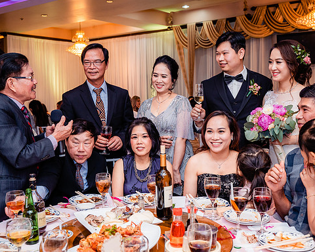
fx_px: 392
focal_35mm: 42
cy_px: 126
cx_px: 147
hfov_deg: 43.8
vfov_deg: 35.7
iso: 1600
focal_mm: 37
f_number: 4.5
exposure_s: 1/125
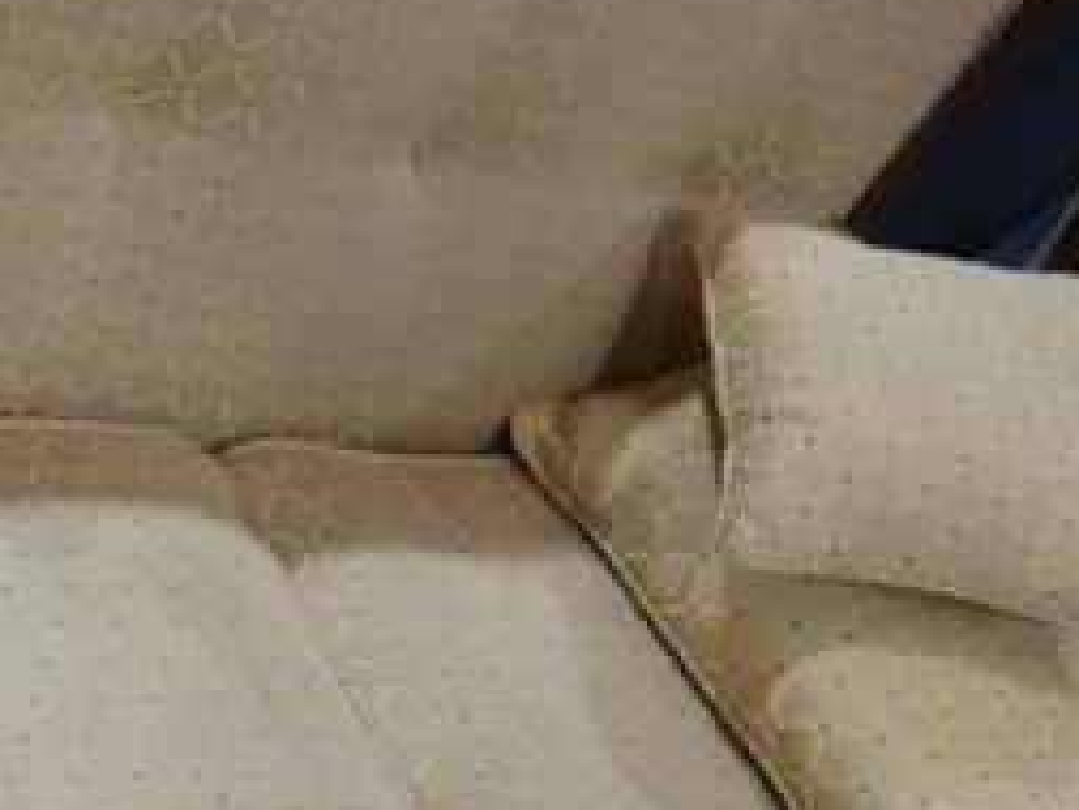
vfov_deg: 12.9
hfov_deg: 16.4
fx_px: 3553
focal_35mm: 114
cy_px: 692
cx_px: -278
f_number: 3.5
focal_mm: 14
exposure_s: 1/60
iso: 250
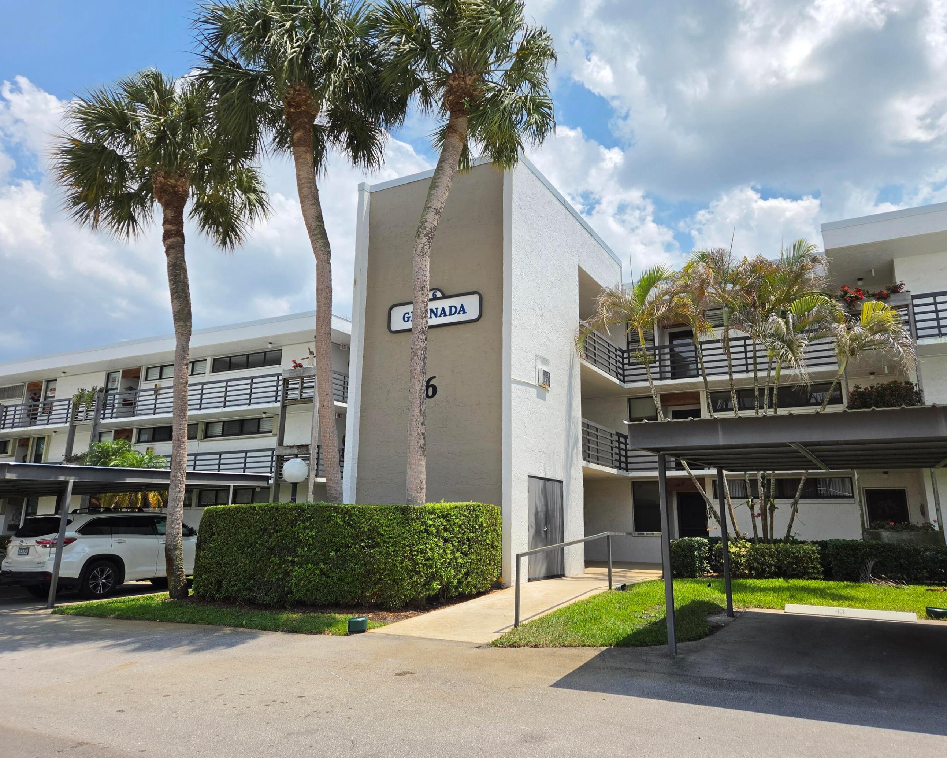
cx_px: 506
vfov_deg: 56.8
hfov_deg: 68.0
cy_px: 367
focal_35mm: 25
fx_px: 701
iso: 80
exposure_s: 1/7071
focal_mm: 5.4
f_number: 1.8
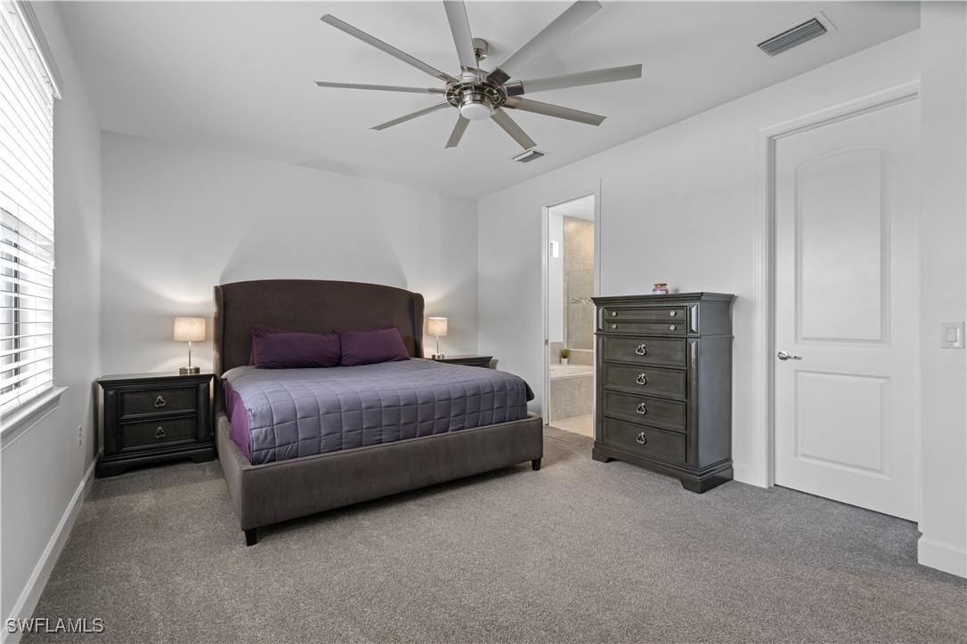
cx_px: 484
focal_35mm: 16
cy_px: 322
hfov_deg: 96.7
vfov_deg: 73.7
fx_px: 430
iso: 400
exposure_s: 1/13
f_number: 8
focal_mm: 16
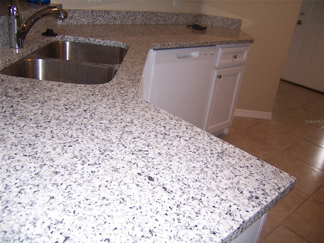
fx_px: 309
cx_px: 162
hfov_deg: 55.4
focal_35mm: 33
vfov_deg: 42.9
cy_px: 122
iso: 80
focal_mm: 5.5
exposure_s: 1/60
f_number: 2.8
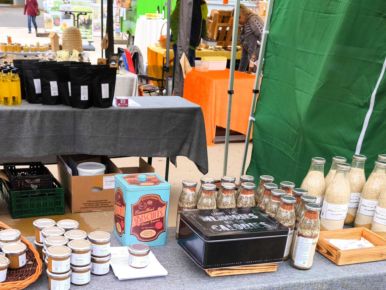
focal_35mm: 48
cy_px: 273
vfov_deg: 28.8
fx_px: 535
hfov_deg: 39.5
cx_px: 152
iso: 50
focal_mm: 6.92
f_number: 1.9
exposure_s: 1/108
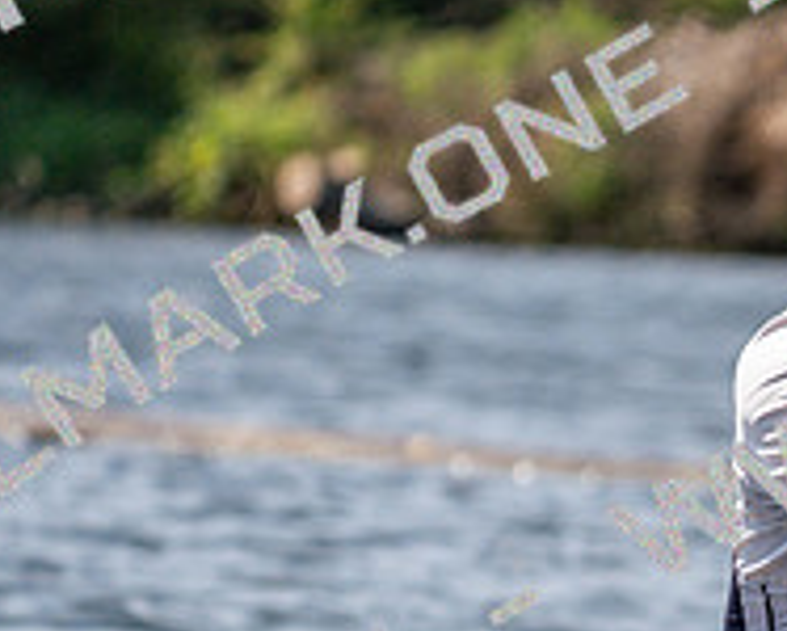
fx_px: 13547
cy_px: 587
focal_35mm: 581
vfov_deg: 2.7
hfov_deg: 3.3
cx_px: 1128
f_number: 5.6
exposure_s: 1/2000
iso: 250
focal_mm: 200
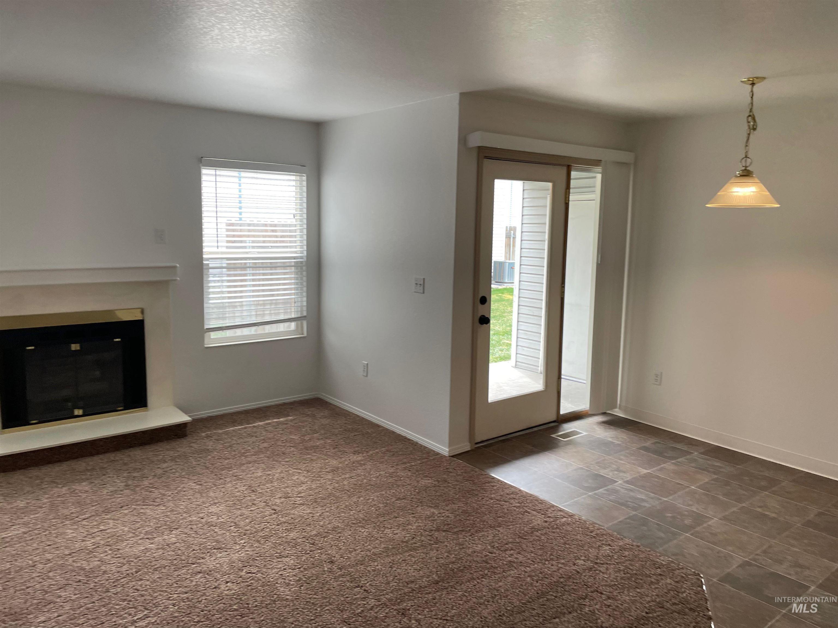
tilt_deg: -7.9
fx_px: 629
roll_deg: -0.4
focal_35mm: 26
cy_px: 314
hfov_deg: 67.3
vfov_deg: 53.1
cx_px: 419
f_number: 1.6
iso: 64
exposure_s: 1/120
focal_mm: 4.2
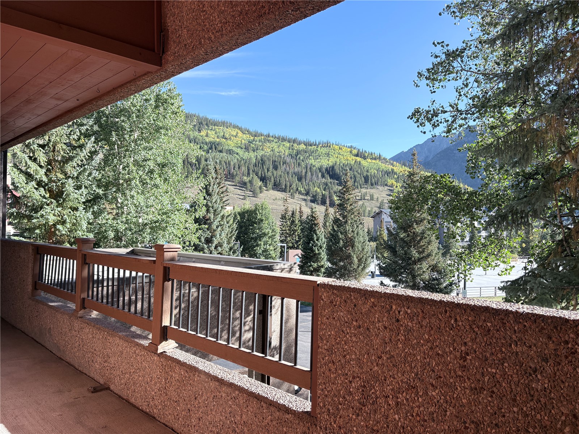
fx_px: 435
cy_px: 217
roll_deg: -0.6
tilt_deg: +1.0
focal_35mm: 26
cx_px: 290
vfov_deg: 53.1
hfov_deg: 67.3
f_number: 1.6
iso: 50
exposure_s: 1/987
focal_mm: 5.96
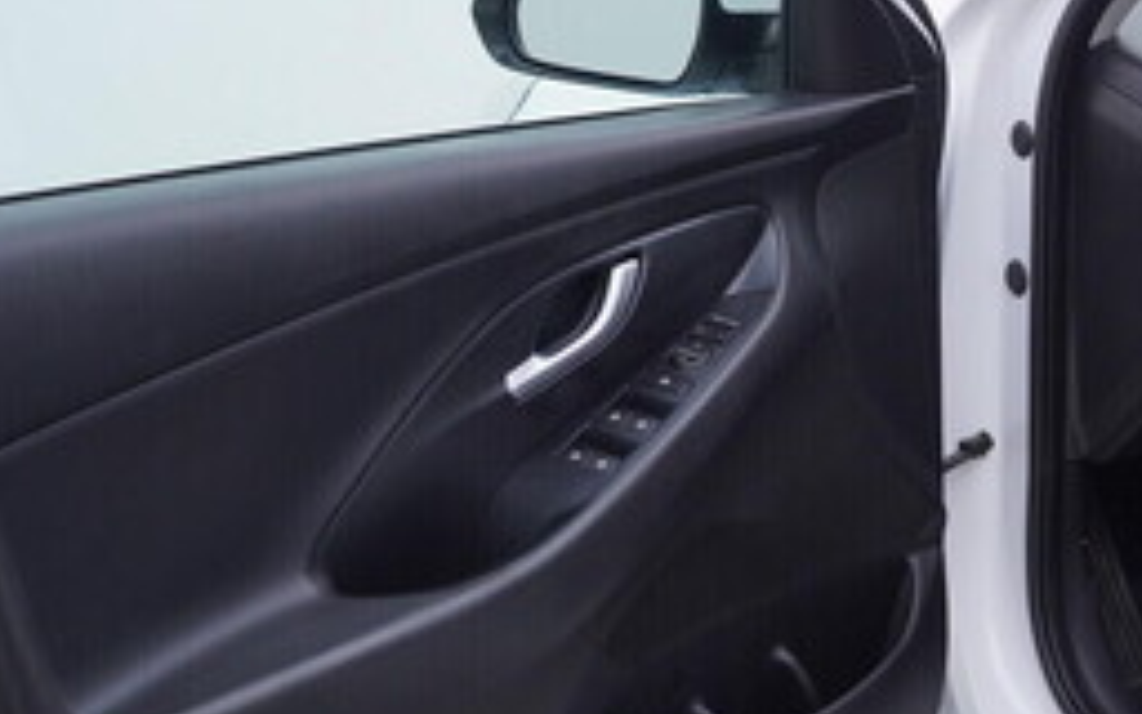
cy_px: 417
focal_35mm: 79
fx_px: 2459
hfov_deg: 25.3
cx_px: 1044
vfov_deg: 16.5
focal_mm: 24
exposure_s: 1/60
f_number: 3.5
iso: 125
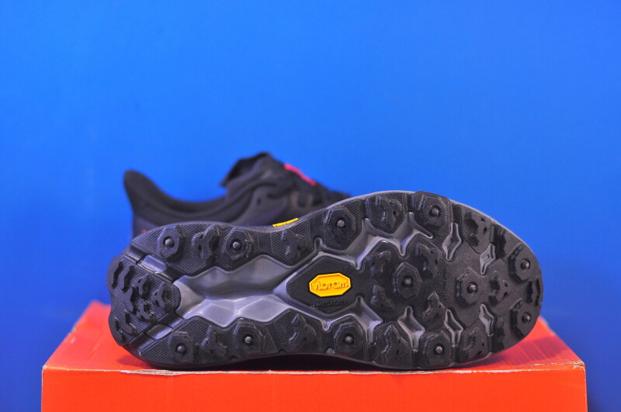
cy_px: 206
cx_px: 310
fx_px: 1292
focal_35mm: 75
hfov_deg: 27.0
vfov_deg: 18.1
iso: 250
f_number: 2.2
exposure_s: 1/320
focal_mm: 50
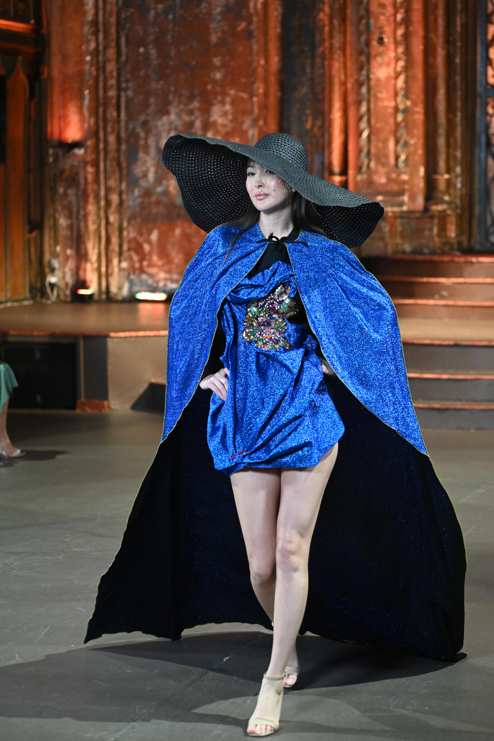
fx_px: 1955
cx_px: 247
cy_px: 370
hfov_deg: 14.4
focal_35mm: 95
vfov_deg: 21.5
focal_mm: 95
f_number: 4.5
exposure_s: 1/100
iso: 3600
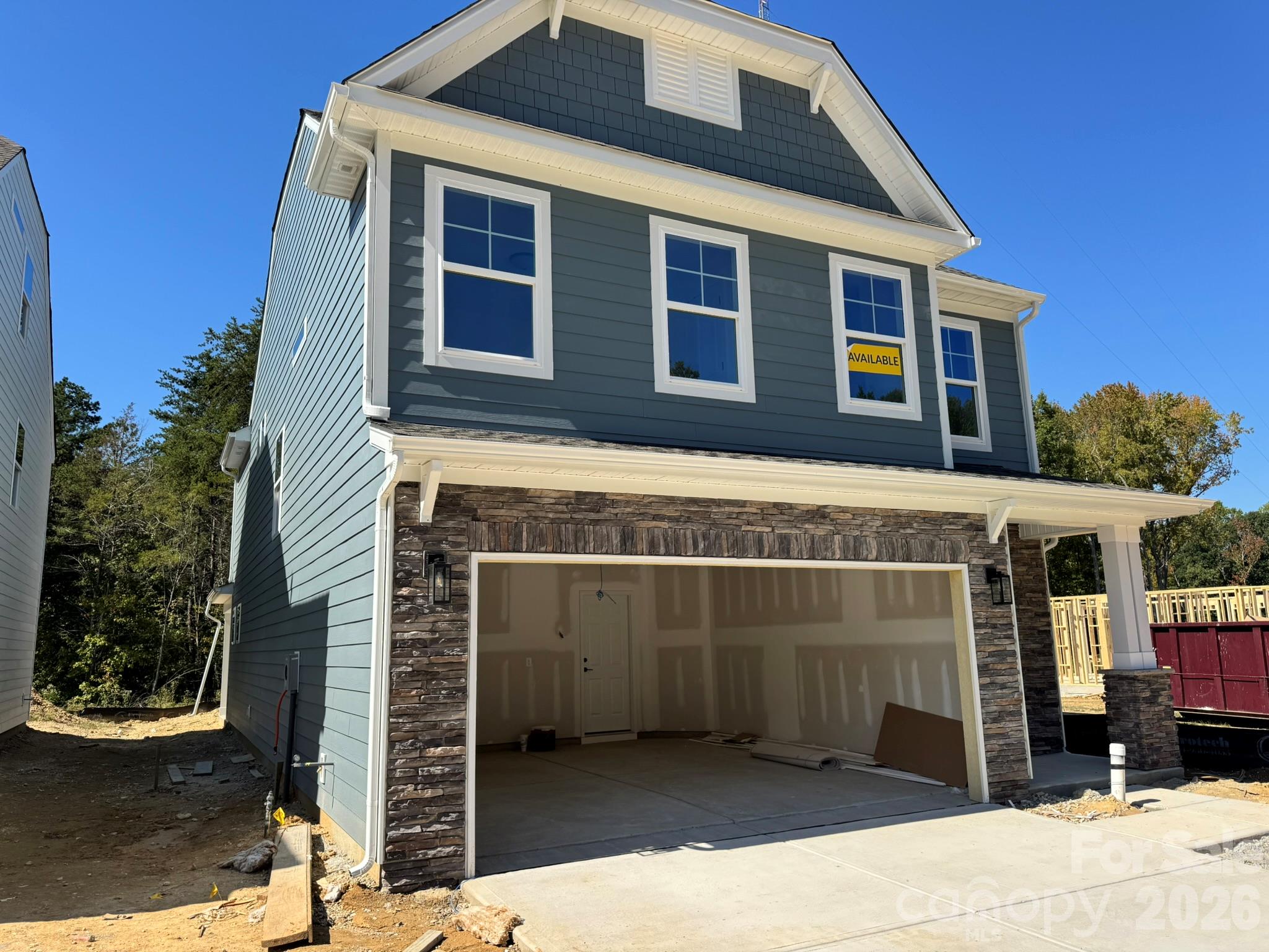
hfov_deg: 71.6
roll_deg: +1.3
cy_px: 476
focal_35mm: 24
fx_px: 880
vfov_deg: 56.8
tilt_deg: +9.8
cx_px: 634
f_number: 1.78
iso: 80
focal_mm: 6.76
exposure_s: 1/3413
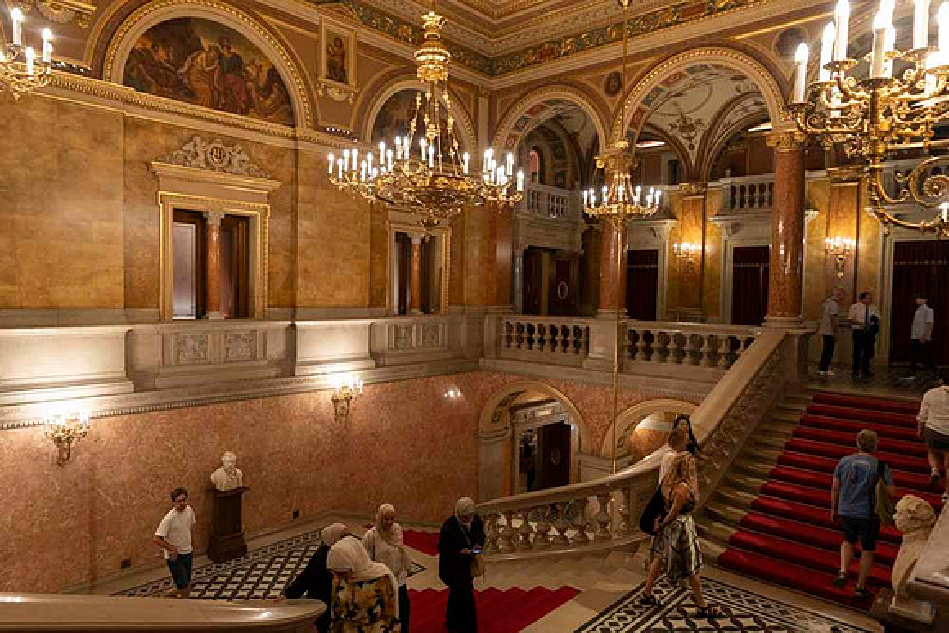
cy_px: 316
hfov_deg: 73.7
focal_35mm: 24
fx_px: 633
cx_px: 474
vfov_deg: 53.2
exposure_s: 1/50
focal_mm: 24
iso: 800
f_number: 3.5
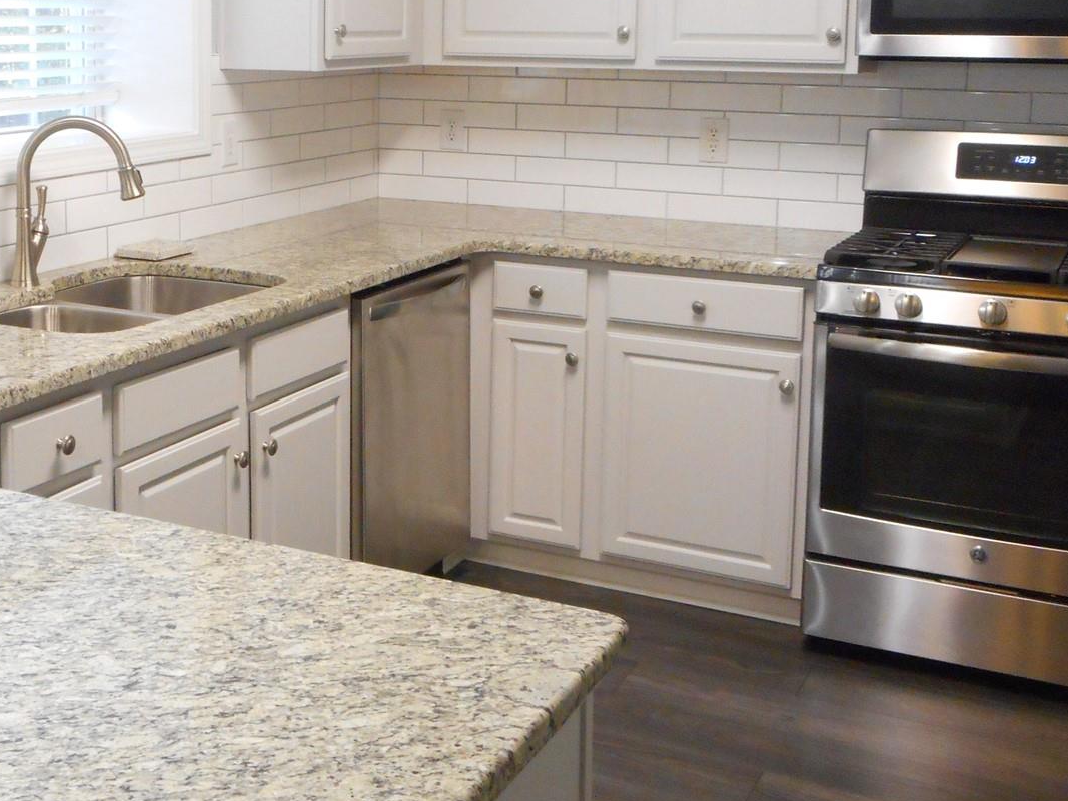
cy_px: 196
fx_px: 1481
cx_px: 274
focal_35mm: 48
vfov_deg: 29.8
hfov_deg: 38.7
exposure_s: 1/30
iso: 400
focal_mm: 4.5
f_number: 3.7
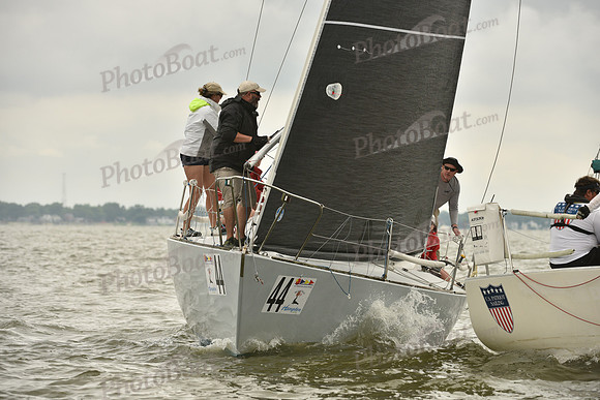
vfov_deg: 6.2
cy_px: 200
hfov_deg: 9.4
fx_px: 3667
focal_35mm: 220
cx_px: 300
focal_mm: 220
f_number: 7.1
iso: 400
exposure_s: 1/800
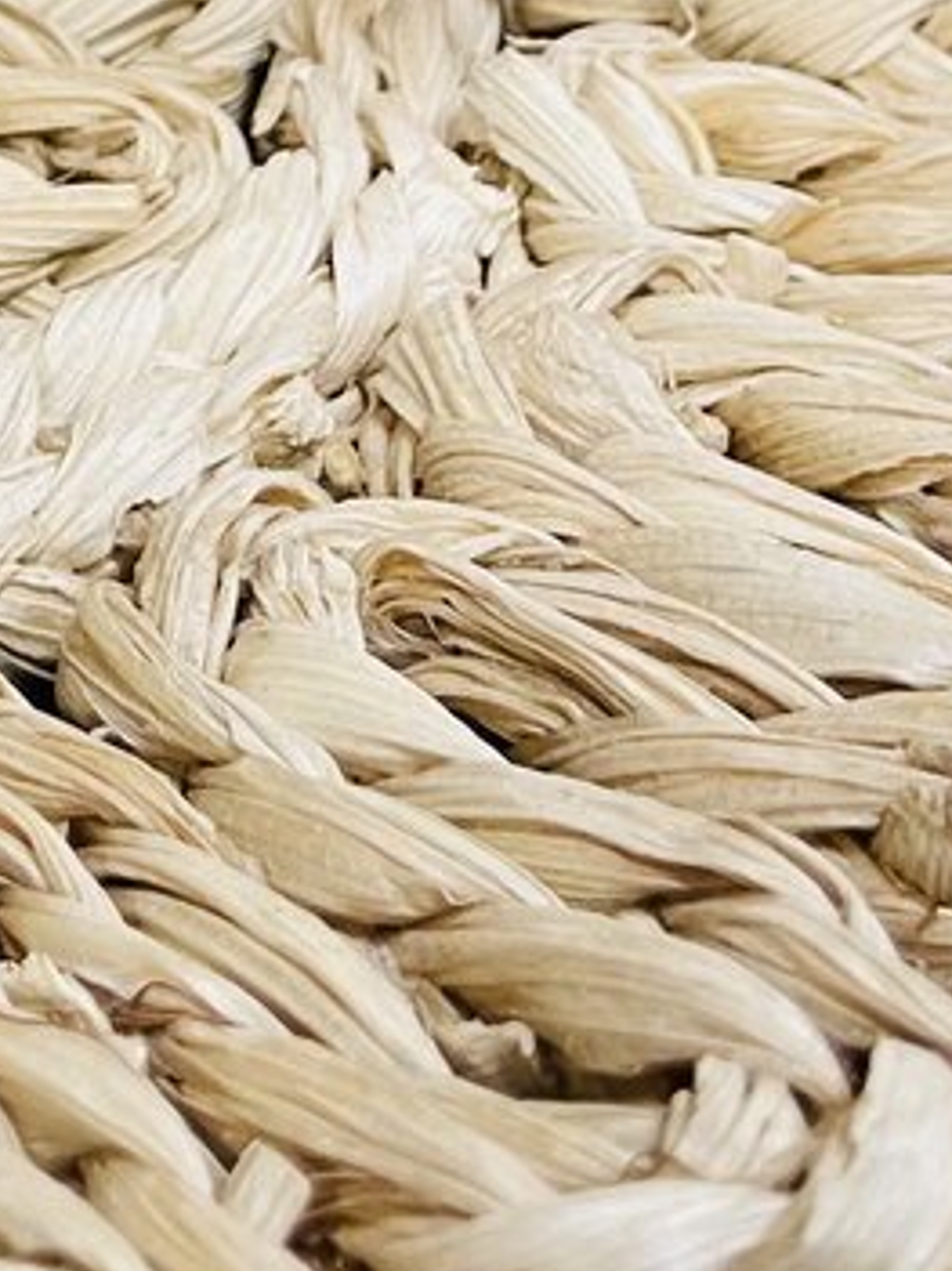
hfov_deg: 11.4
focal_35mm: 114
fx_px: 4183
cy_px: -1108
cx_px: -1093
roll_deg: -1.1
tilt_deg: -13.4
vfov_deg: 14.8
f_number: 1.6
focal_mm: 5.1
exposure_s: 1/50
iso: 100
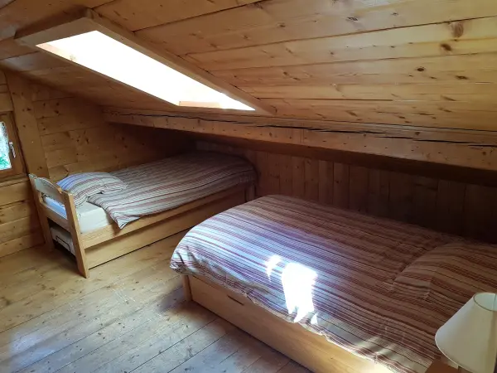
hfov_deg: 67.3
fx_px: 373
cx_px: 248
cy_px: 186
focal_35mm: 26
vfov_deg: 53.1
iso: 100
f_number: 1.7
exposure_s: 1/50
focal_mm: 4.2
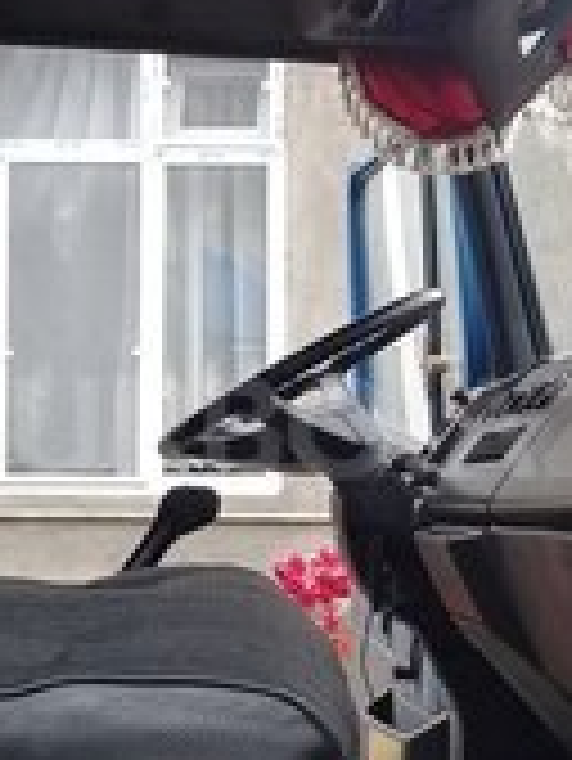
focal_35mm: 91
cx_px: 275
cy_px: 427
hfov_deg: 16.3
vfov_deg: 21.5
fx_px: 2002
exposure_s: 1/100
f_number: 2.2
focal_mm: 3.3
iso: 80
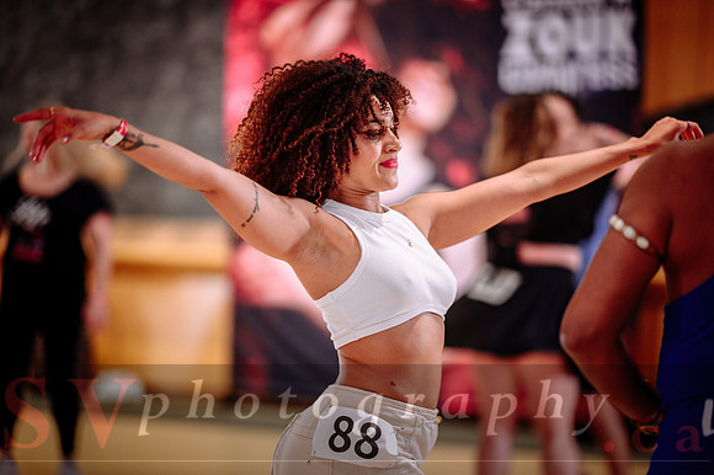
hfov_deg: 19.5
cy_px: 238
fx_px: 2082
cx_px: 357
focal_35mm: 105
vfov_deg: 13.0
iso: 1250
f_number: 1.4
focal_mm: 105
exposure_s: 1/500
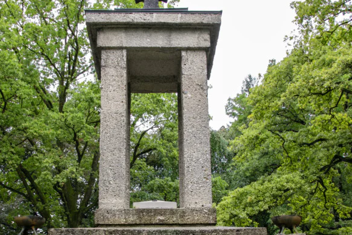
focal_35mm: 56
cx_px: 159
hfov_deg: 35.6
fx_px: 548
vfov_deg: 23.8
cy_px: 192
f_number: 4.5
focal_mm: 18
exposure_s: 1/80
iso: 400
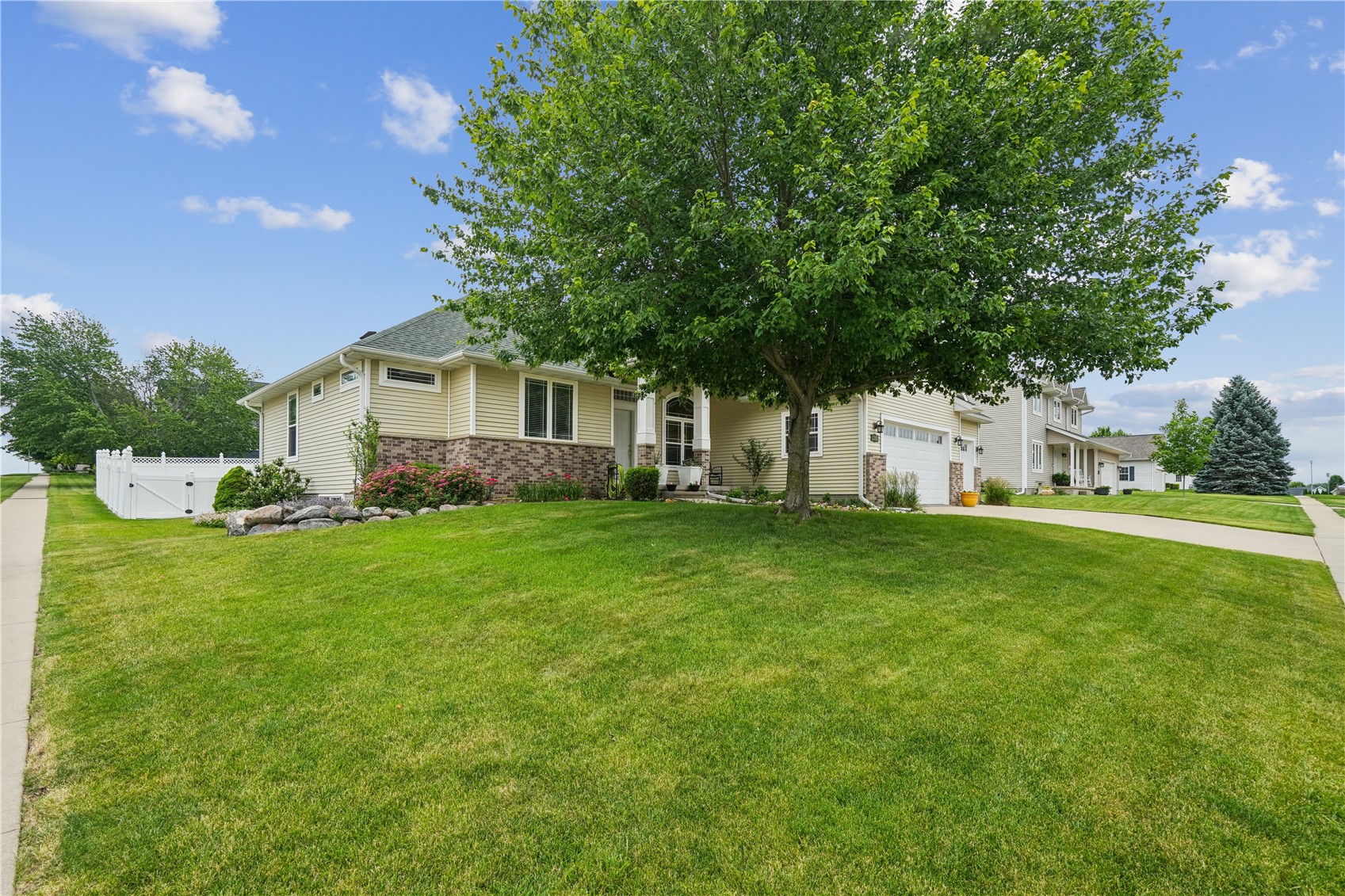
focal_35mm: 16
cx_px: 672
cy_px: 448
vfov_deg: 73.7
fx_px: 598
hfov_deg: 96.7
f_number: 10
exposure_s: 1/500
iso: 640
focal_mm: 16
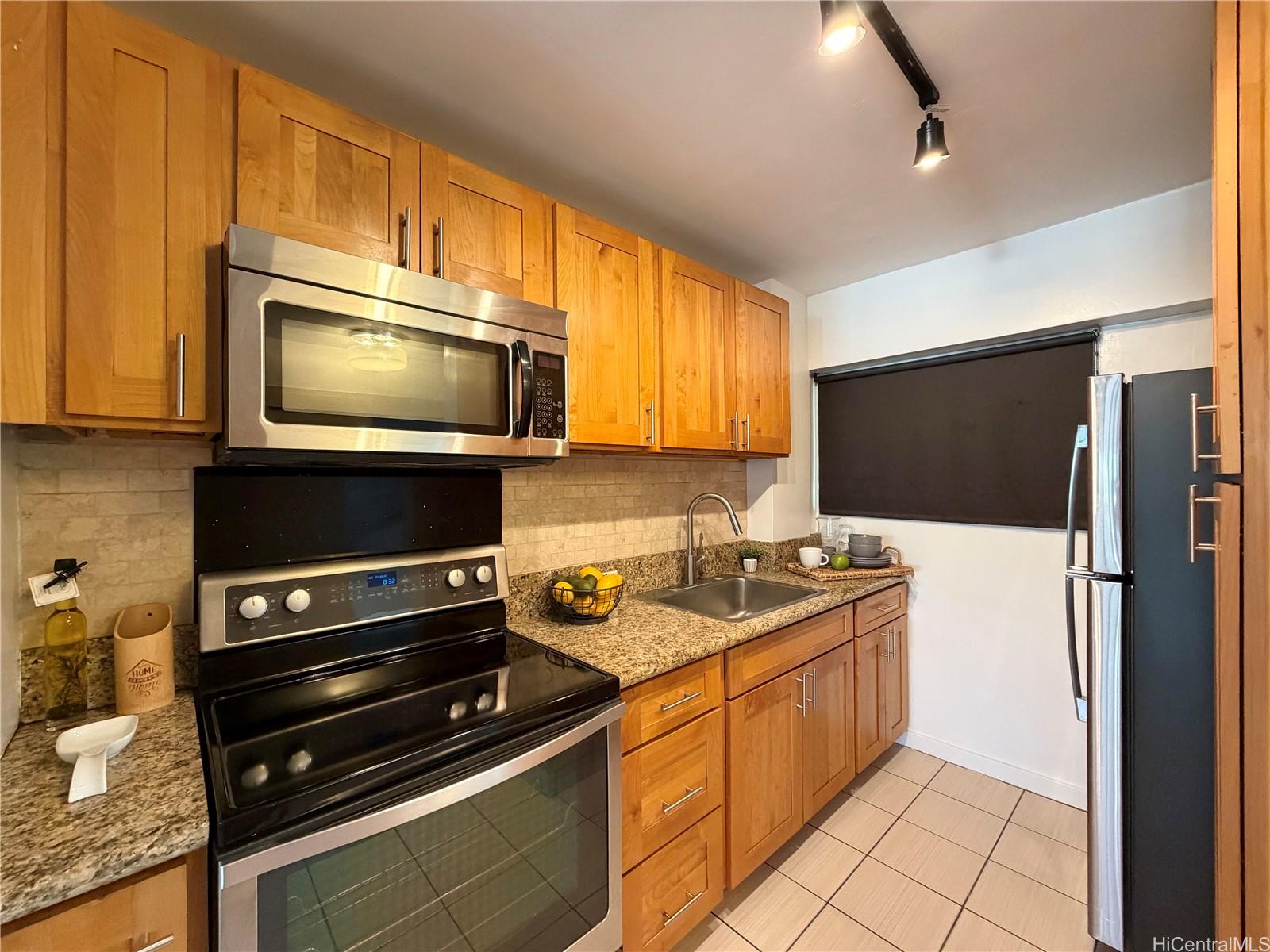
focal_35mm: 14
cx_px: 635
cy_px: 476
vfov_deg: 85.7
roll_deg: +0.1
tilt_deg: +0.6
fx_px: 514
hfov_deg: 102.1
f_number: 2.2
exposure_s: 1/60
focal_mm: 2.22
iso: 500
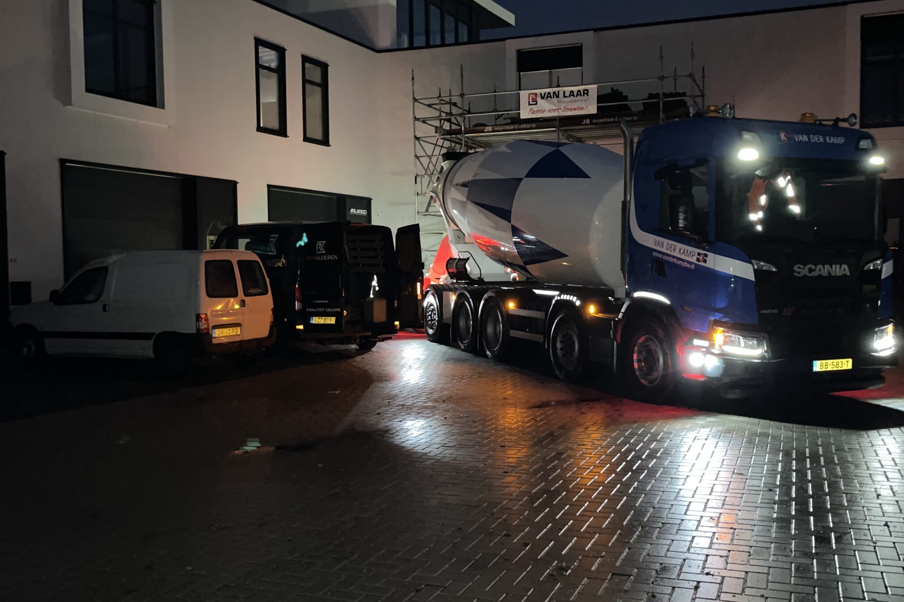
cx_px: 507
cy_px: 297
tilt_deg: -1.7
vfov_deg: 38.9
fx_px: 854
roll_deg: +0.5
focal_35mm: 34
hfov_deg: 55.7
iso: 500
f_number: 1.6
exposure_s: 1/4
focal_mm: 5.1
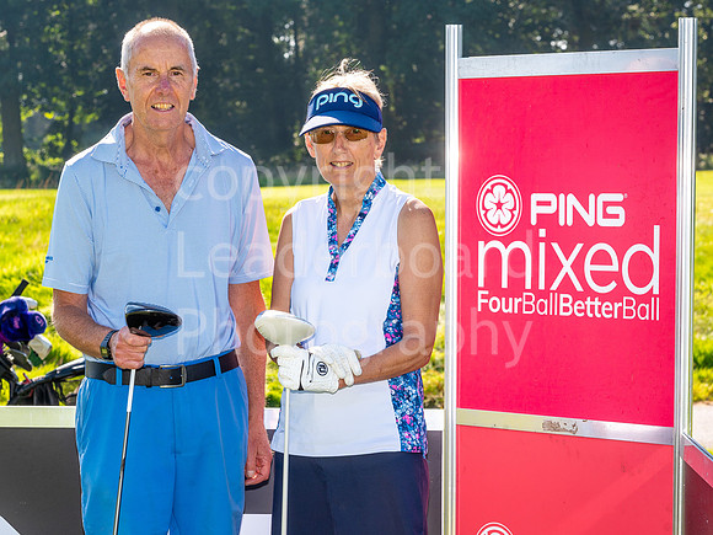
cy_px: 275
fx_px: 2612
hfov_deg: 15.5
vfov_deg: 11.7
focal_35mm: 127
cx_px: 352
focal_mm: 110
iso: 200
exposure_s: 1/200
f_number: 11
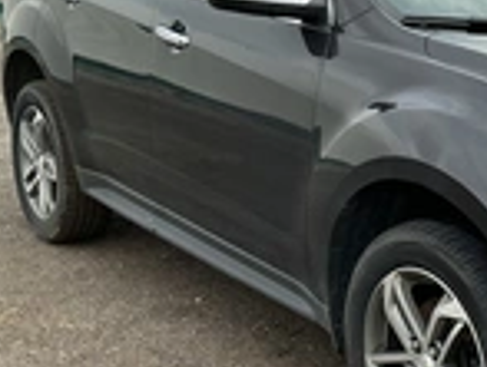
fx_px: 1072
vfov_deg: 19.5
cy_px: 159
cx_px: 504
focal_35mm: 76
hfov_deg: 24.3
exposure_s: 1/883
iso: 25
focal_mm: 3
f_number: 1.8
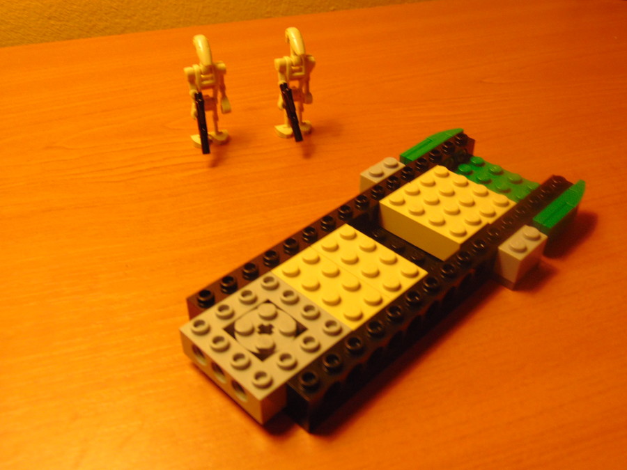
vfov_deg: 40.7
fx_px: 634
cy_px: 235
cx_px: 314
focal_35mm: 35
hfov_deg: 52.6
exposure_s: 1/30
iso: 200
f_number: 3.2
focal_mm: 6.3
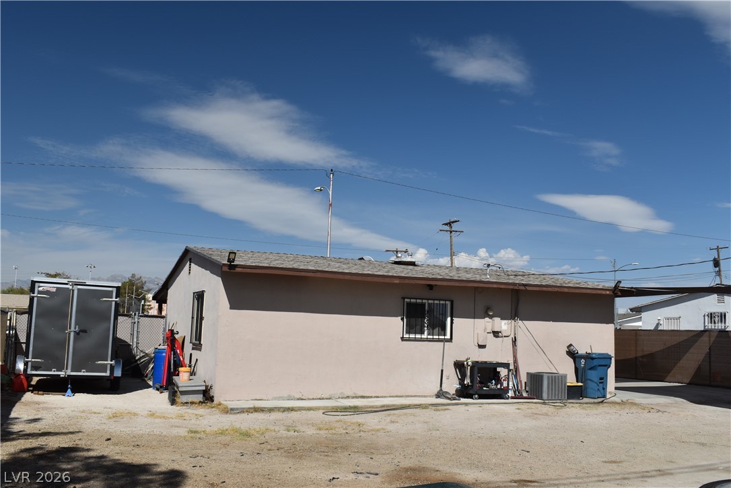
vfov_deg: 40.0
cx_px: 366
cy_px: 244
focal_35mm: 33
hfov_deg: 57.2
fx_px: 670
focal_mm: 22
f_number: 10
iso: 200
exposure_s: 1/400
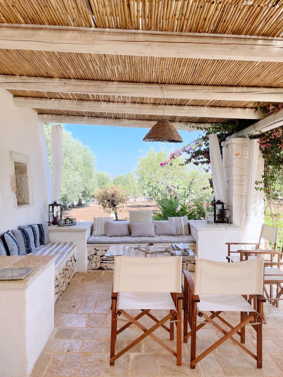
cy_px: 188
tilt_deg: -0.2
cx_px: 142
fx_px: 283
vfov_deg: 67.3
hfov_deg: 53.1
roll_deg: +0.5
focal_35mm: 26
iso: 32
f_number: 1.6
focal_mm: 4.2
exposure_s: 1/997
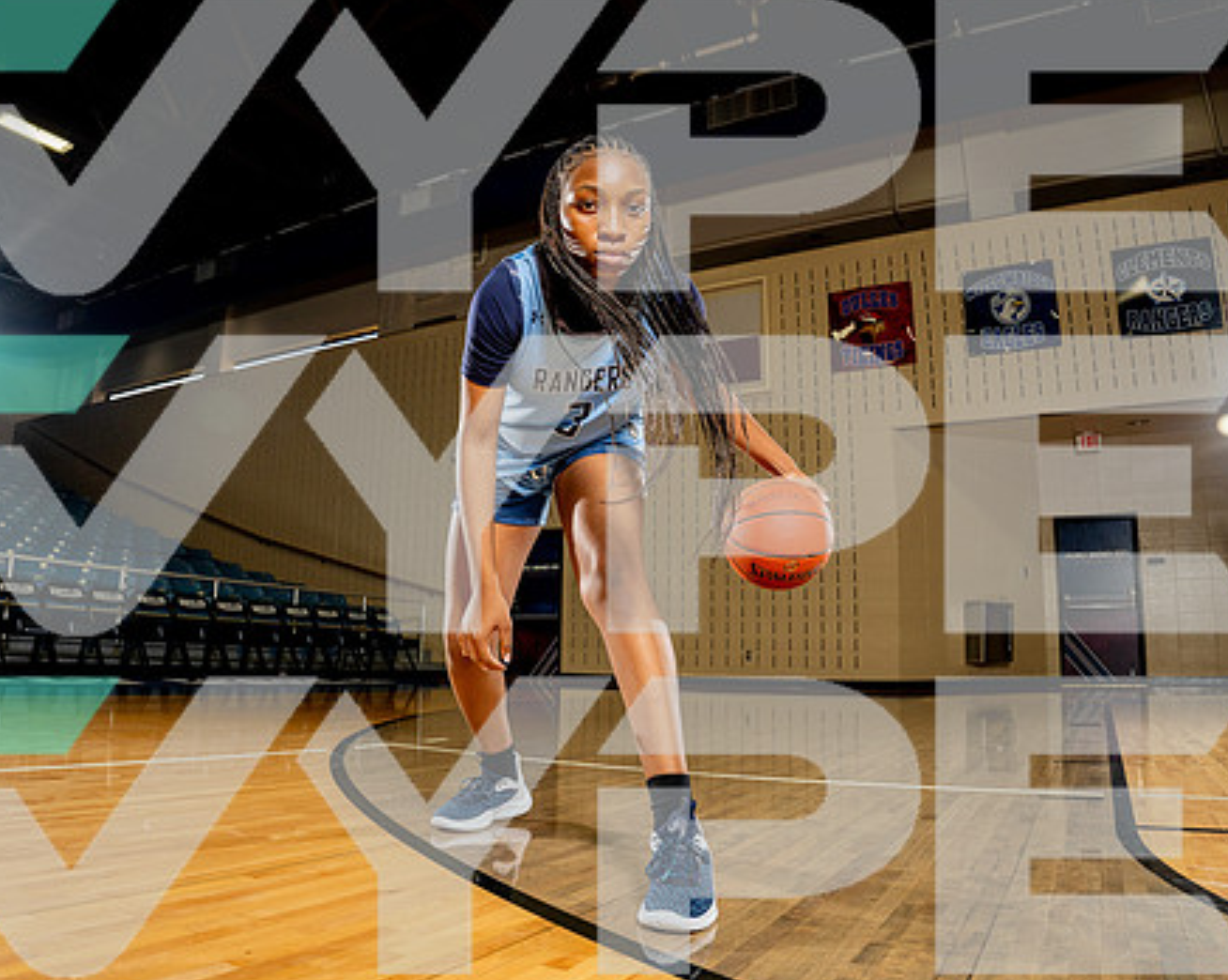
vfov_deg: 56.7
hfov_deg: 68.0
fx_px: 908
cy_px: 486
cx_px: 552
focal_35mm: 25
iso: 400
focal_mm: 20
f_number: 6.3
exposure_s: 1/250
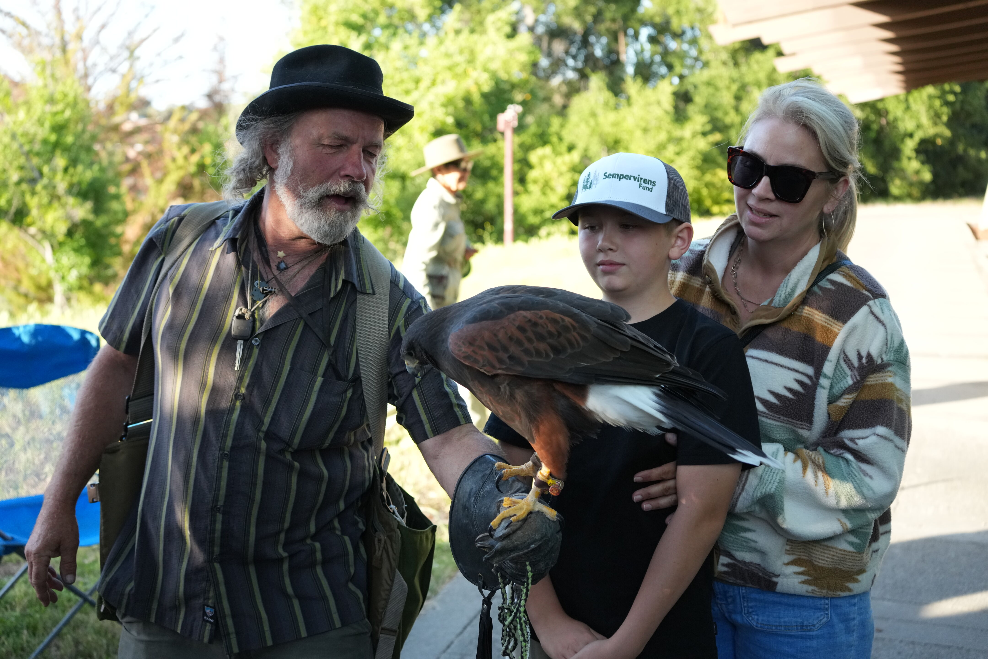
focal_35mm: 50
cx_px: 494
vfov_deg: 27.0
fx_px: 1372
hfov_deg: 39.6
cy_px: 330
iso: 2500
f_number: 4.5
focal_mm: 50
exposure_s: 1/800
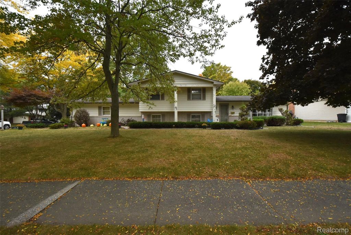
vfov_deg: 77.4
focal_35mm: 15
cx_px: 176
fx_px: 146
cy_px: 118
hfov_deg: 100.4
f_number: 7.1
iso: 800
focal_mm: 10
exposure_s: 1/200
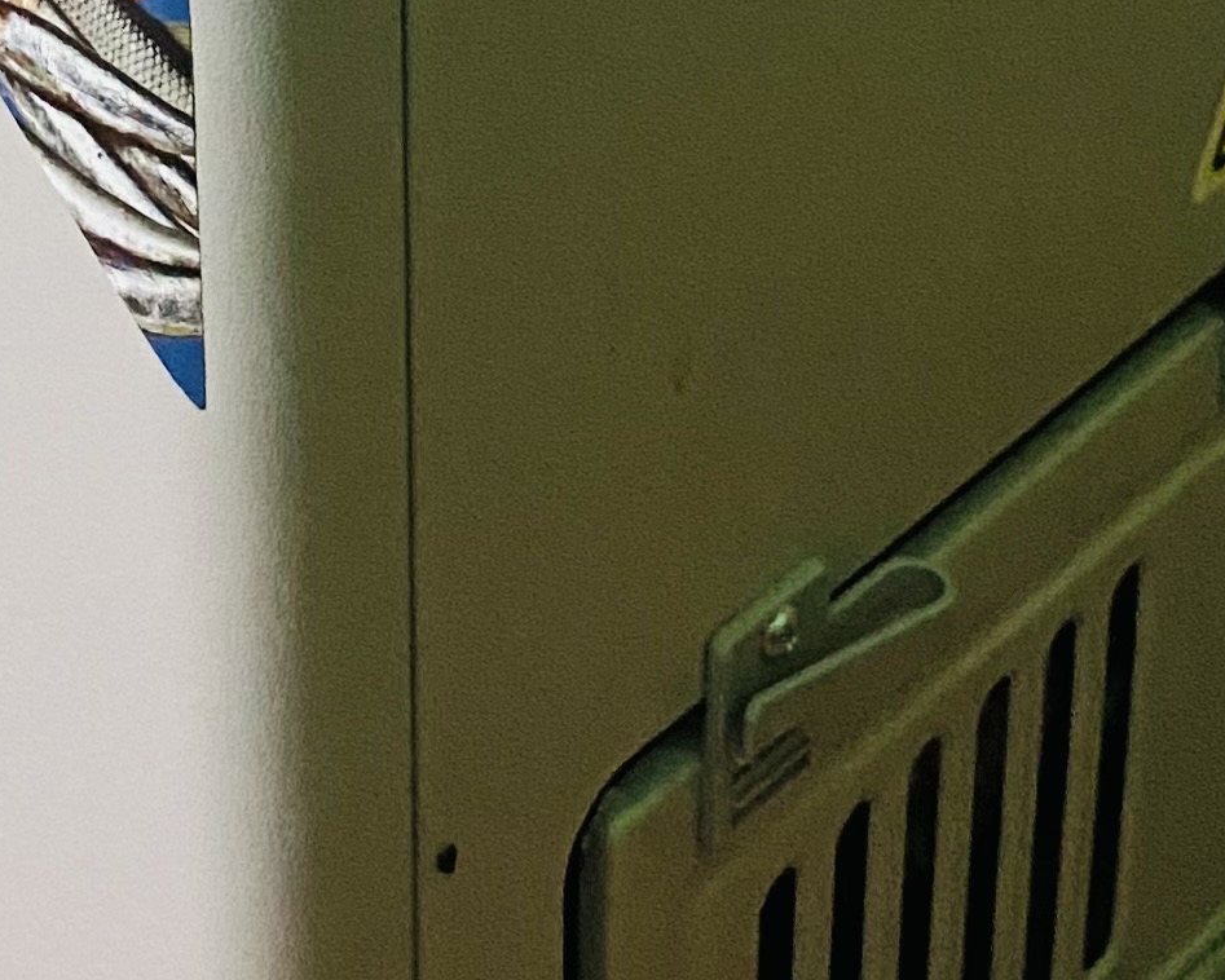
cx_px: 211
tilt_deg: -18.8
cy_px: -675
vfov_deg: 13.1
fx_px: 3916
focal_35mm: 108
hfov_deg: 17.6
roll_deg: +1.7
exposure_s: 1/33
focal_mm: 4.25
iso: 400
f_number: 1.8
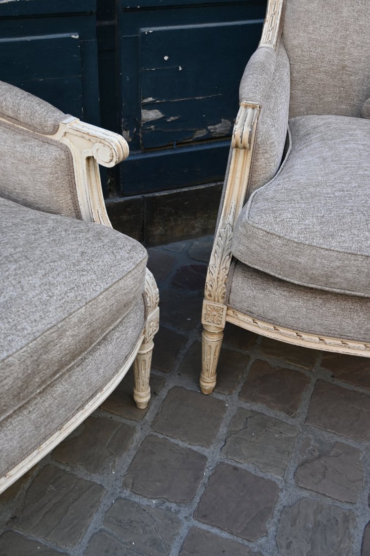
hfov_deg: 33.5
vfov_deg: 48.7
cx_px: 188
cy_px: 263
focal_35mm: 40
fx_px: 614
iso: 200
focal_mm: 24.5
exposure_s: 1/250
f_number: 4
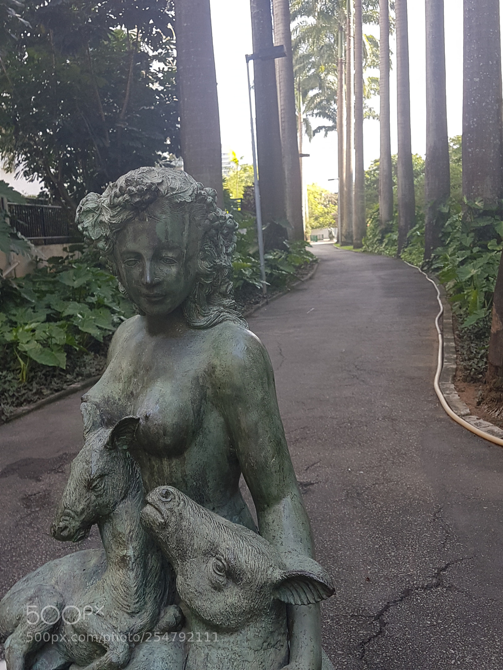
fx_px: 504
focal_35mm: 26
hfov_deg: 53.1
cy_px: 335
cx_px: 252
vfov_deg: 67.3
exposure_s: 1/195
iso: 40
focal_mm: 4.2
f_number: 1.7
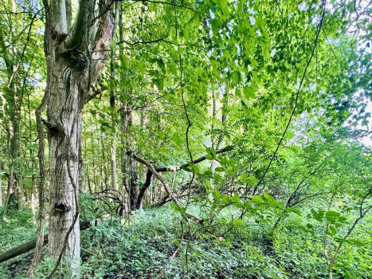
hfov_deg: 81.0
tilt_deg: -2.5
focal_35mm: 20
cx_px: 218
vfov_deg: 63.4
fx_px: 215
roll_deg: +0.6
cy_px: 196
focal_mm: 2.22
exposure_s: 1/99
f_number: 2.2
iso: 250
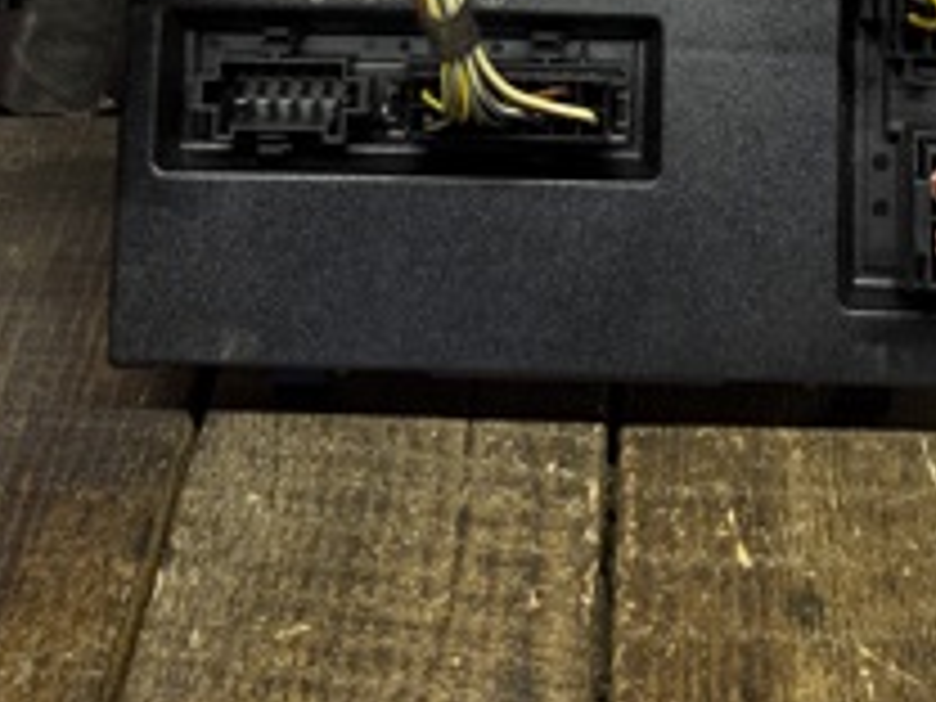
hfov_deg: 26.2
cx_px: 612
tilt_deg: -17.1
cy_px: -360
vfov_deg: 17.8
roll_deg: -0.3
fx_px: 2001
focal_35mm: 74
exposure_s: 1/50
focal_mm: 6.76
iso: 160
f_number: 1.78
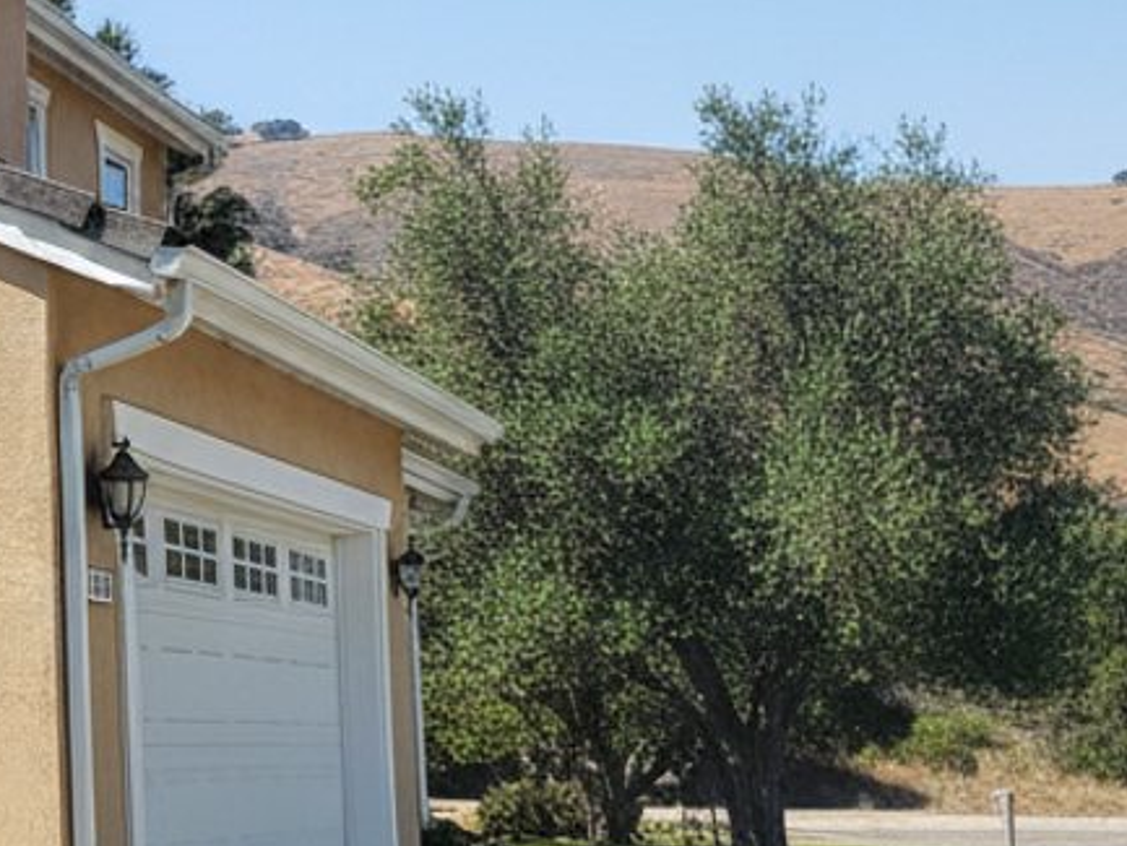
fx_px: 2345
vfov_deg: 20.4
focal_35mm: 72
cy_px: 377
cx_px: -307
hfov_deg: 24.0
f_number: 1.6
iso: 723
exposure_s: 1/1268
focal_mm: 5.7
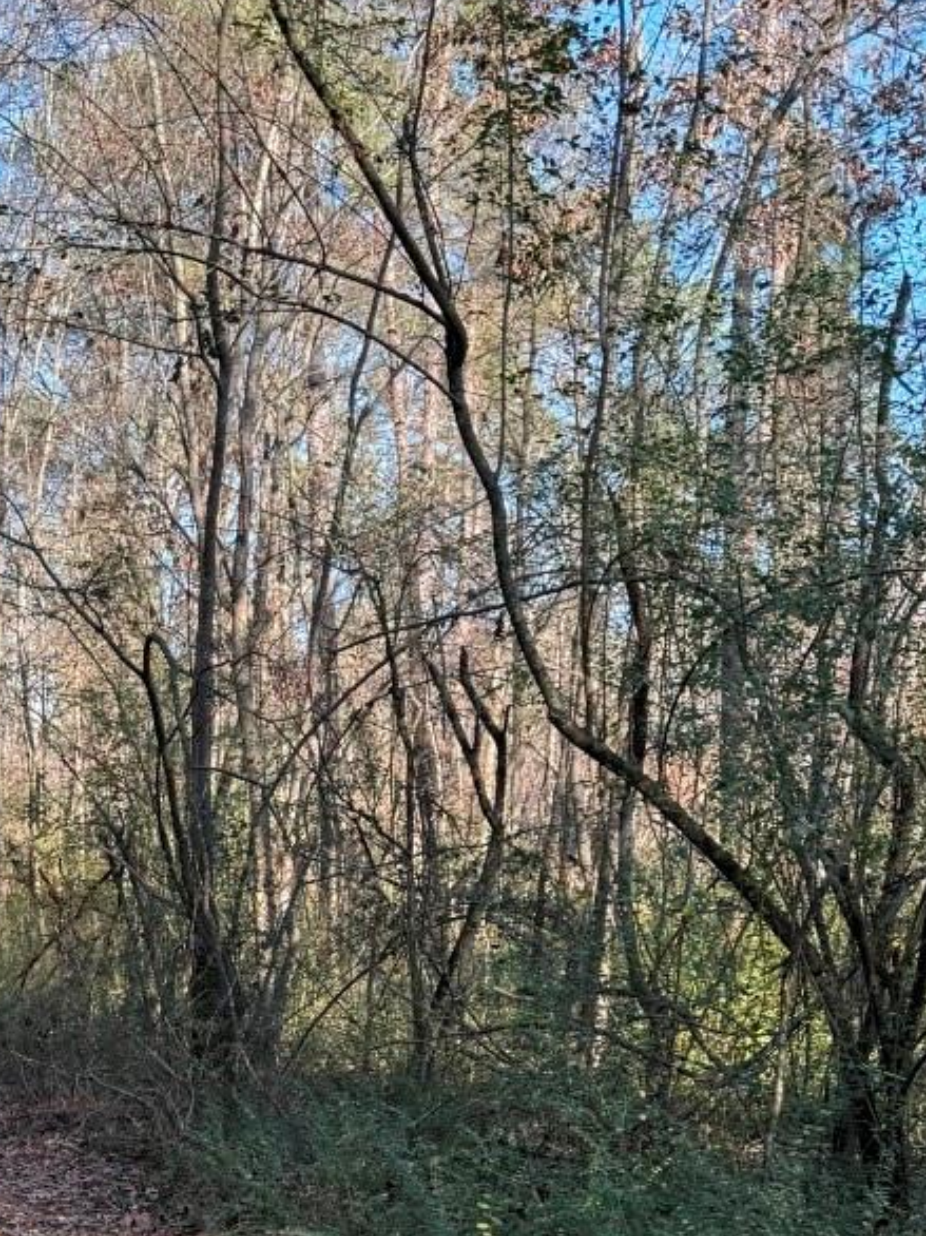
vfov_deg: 31.0
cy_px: 1152
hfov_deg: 23.4
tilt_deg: -8.2
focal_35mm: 59
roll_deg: -0.7
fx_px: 2106
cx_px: -74
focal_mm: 6.76
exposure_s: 1/494
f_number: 1.78
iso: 80
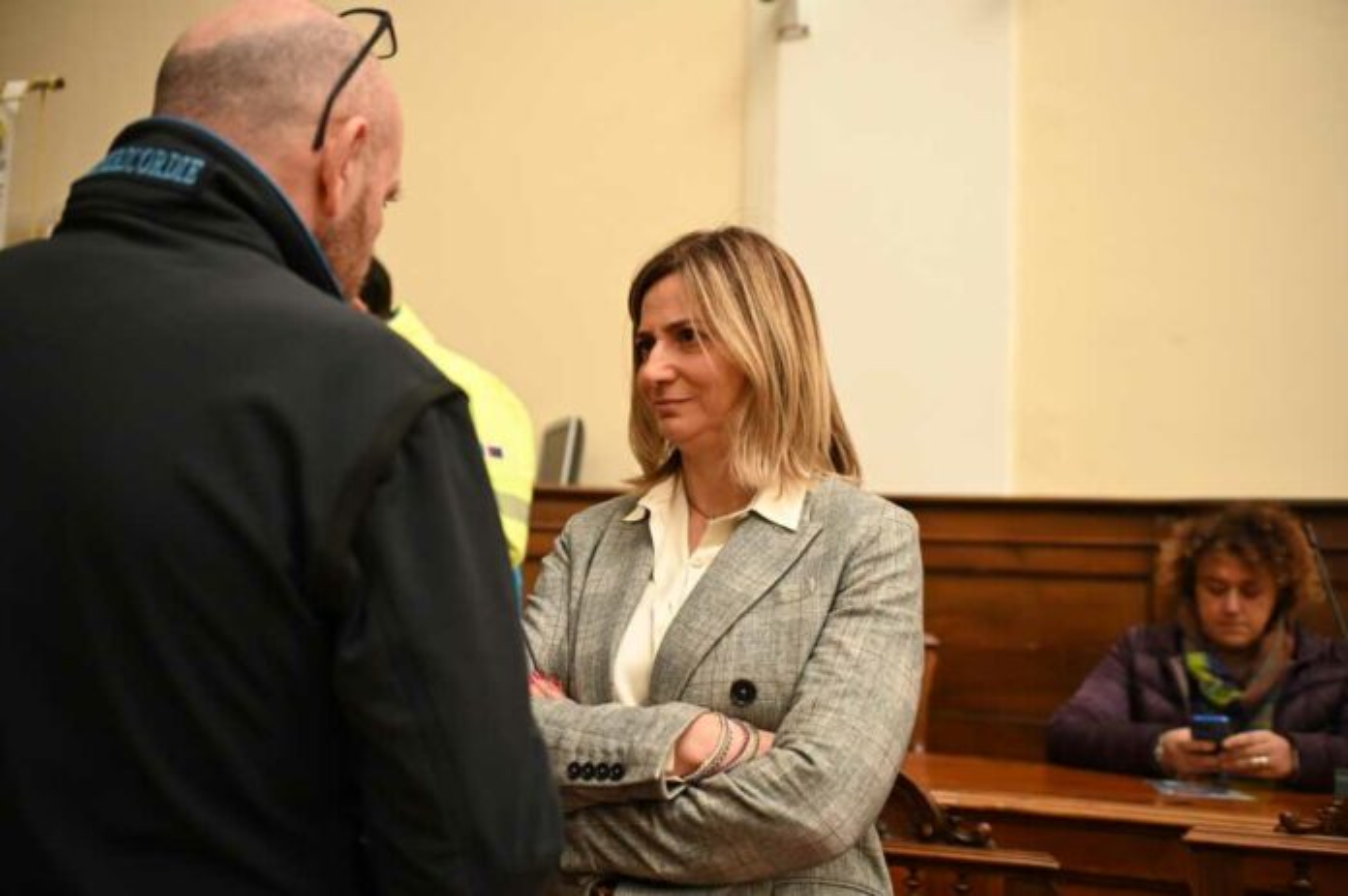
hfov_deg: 50.7
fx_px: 1422
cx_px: 674
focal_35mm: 38
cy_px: 448
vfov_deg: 35.0
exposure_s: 1/320
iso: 3200
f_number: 3.2
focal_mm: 38
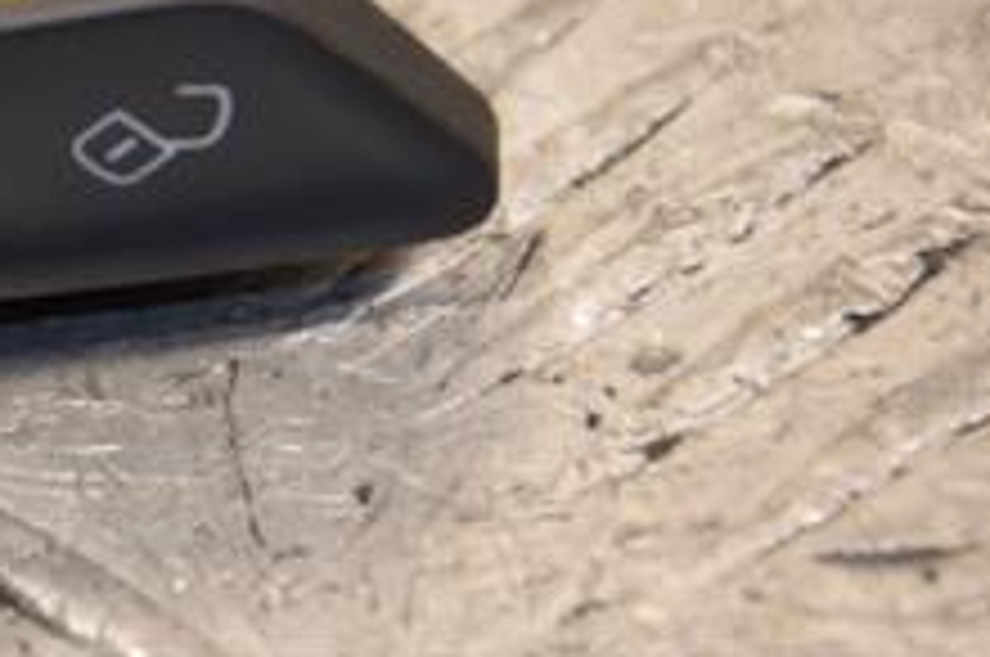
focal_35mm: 430
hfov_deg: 4.8
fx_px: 11818
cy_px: 126
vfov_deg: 3.2
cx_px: -40
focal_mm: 105
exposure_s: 1/200
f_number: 5.6
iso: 800
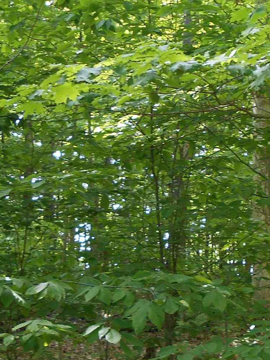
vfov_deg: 24.1
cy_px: 206
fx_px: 842
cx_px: 196
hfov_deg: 18.1
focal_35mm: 81
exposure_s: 1/30
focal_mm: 4.6
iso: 100
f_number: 3.2
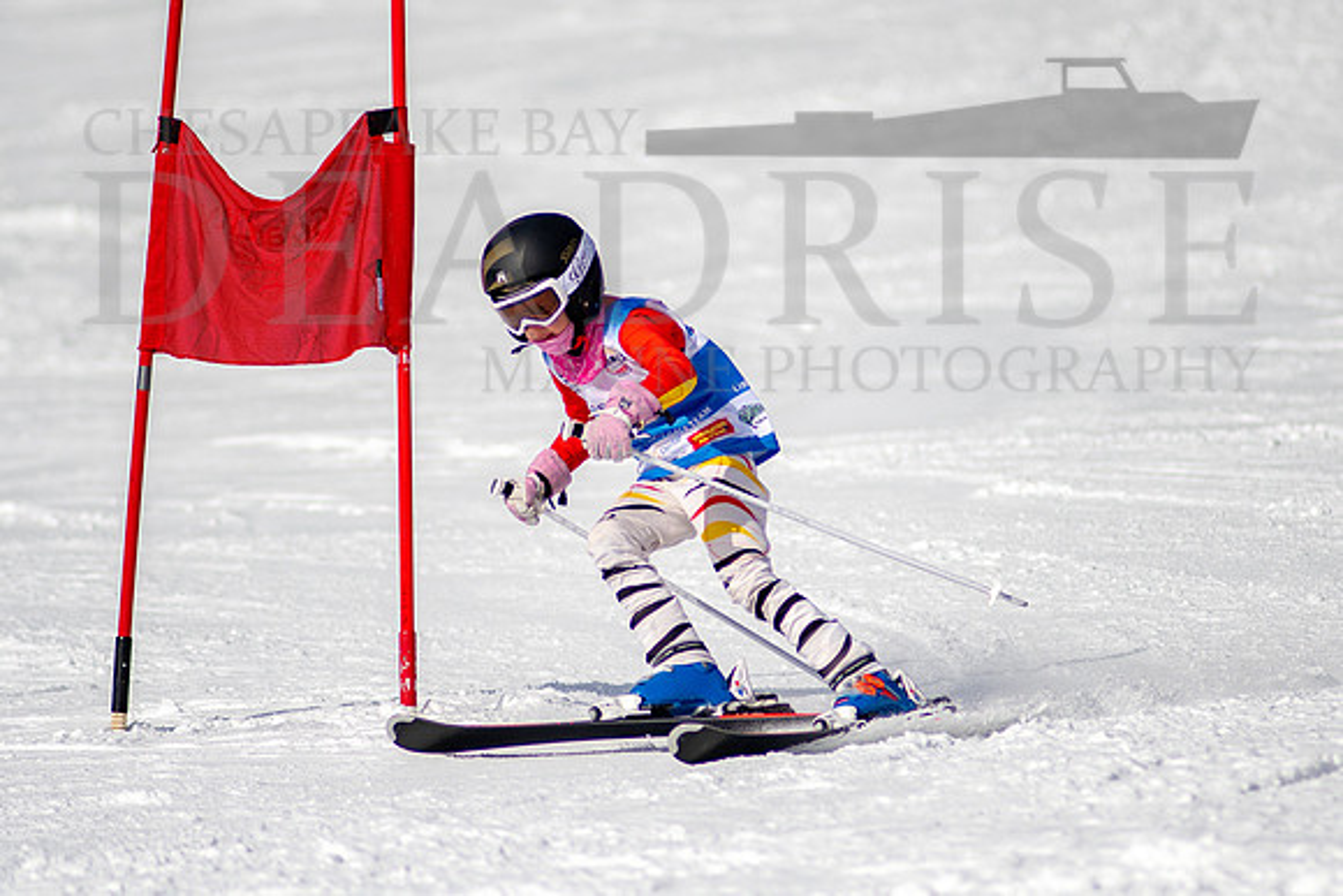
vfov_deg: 2.3
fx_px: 22602
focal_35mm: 606
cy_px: 439
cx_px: 694
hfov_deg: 3.4
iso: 100
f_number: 2.8
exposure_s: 1/6400
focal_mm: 300
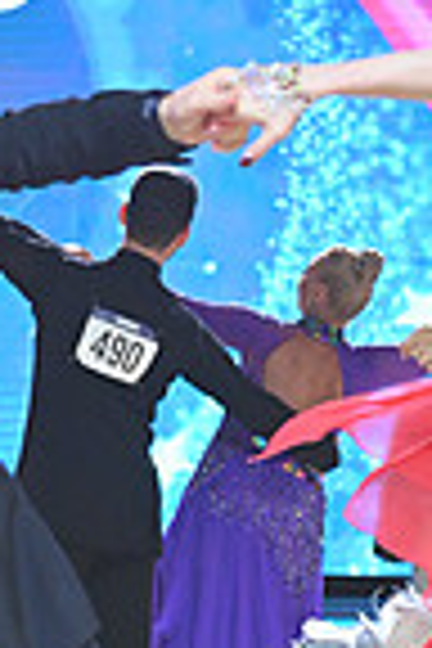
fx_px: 5076
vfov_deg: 7.2
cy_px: 824
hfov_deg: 4.9
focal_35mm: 282
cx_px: 380
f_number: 4
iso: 2000
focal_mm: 70
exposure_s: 1/250
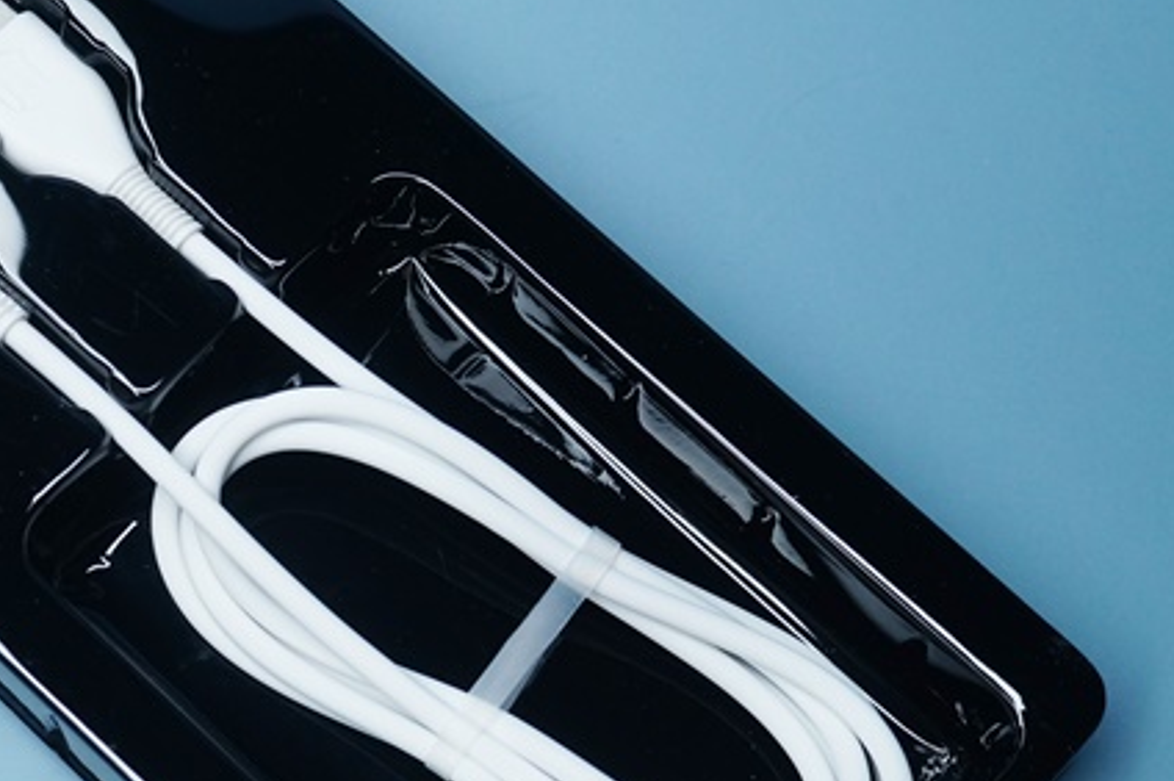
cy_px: 471
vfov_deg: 16.0
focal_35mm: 85
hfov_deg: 23.7
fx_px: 2770
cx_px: 305
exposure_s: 1/200
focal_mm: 30
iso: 400
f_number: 7.1
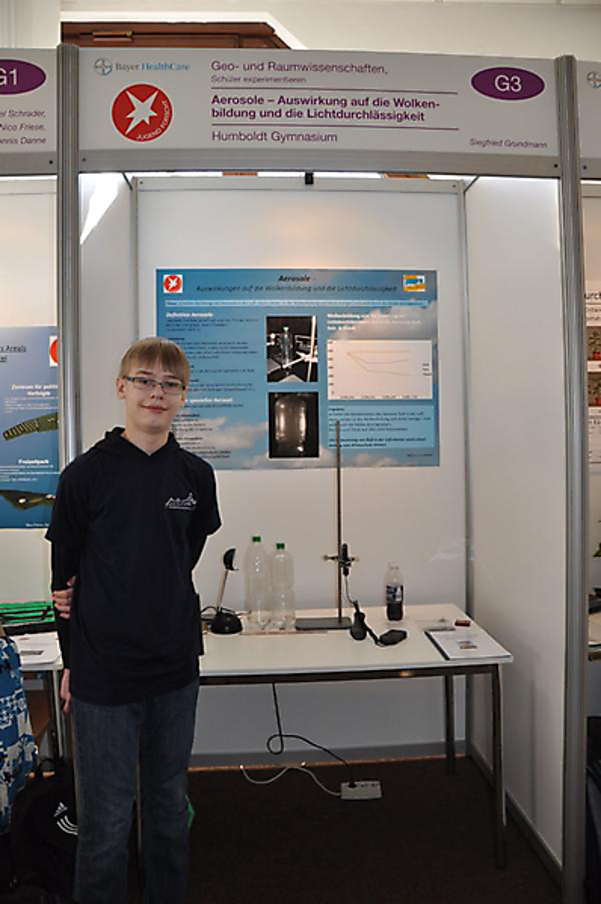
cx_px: 300
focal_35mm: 27
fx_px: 678
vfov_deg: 67.4
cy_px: 452
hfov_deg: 47.8
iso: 450
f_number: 3.5
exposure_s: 1/125
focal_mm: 18
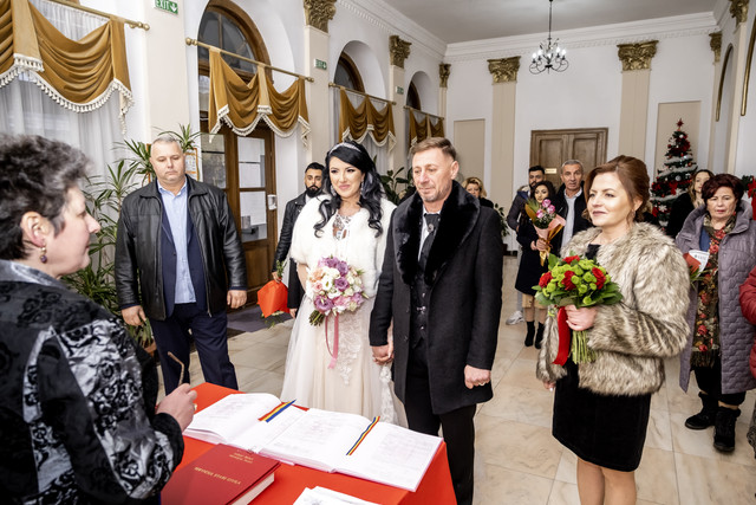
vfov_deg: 53.2
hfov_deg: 73.7
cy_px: 252
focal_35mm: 24
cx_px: 378
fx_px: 504
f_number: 2.8
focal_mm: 16
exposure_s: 1/160
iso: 1000
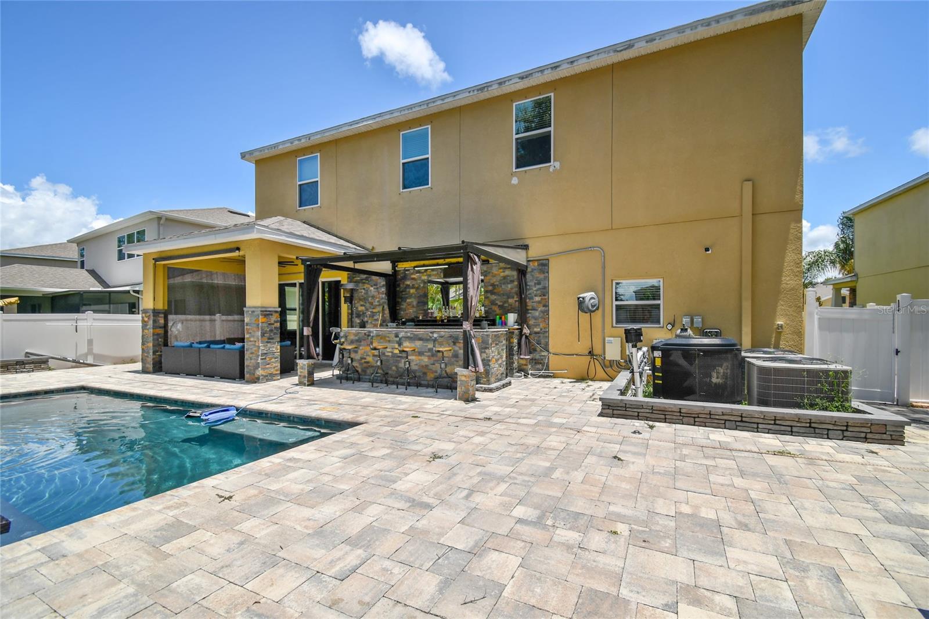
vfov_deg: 77.3
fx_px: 387
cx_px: 464
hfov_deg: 100.4
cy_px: 310
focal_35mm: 15
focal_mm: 10
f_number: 5.6
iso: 100
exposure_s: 1/400
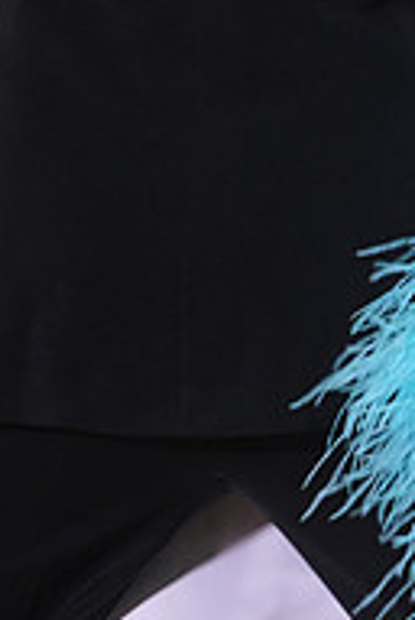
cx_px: 378
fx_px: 6788
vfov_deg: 5.2
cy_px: -250
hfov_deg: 3.5
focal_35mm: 394
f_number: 8
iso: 4000
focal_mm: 130
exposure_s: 1/200
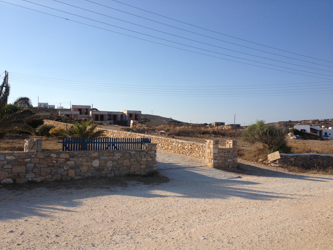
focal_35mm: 35
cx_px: 166
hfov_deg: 52.6
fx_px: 337
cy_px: 125
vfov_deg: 40.7
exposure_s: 1/1972
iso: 50
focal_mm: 4.28
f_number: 2.4
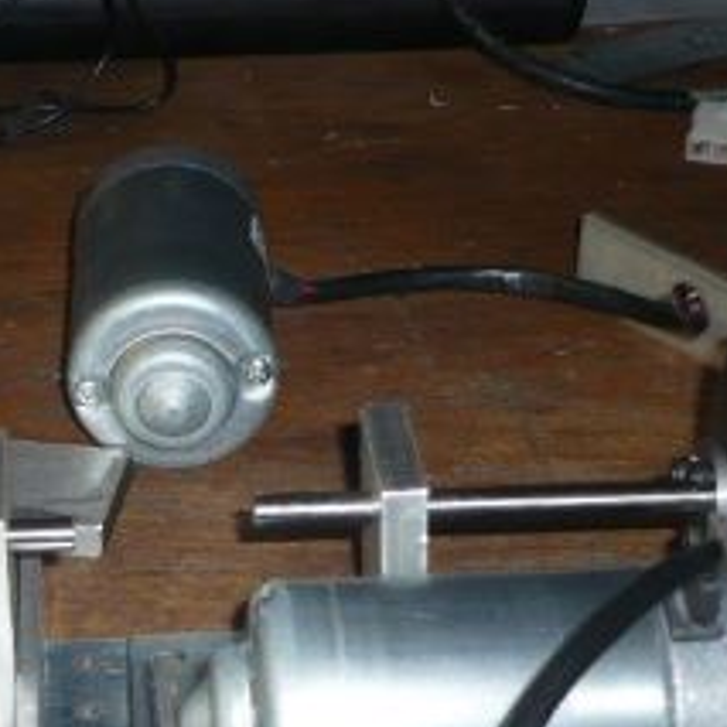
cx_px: 87
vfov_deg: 20.3
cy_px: 503
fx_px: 2020
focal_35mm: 85
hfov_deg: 20.0
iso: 100
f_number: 2.8
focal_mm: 5.8
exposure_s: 1/30
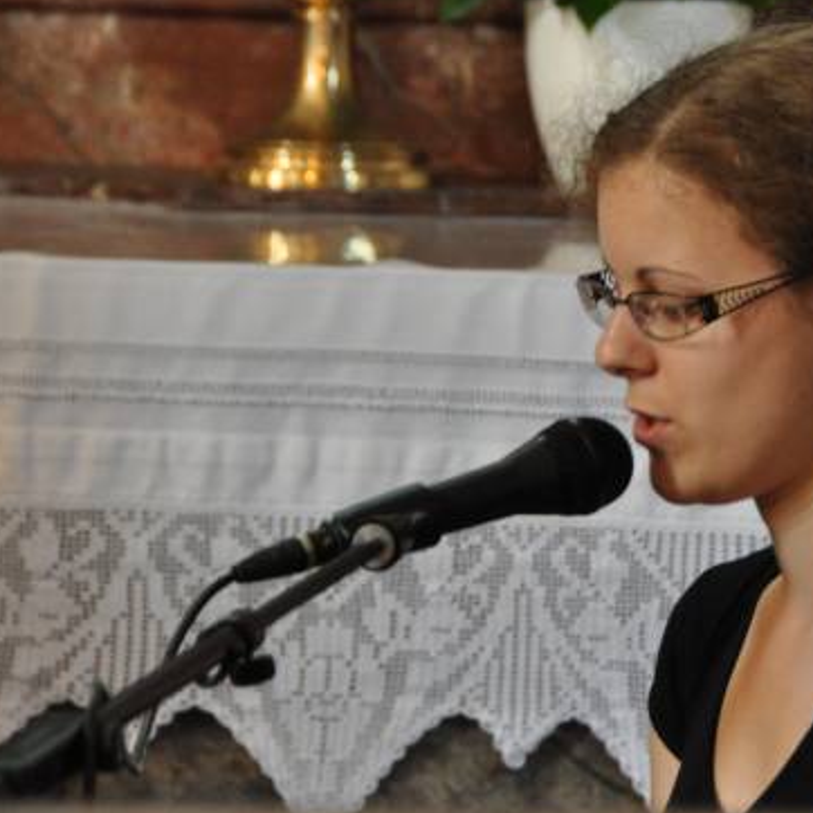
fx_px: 11479
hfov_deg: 4.1
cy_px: 368
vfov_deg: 4.1
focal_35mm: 432
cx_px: 651
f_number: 5.6
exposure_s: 1/40
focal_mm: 170
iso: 1600
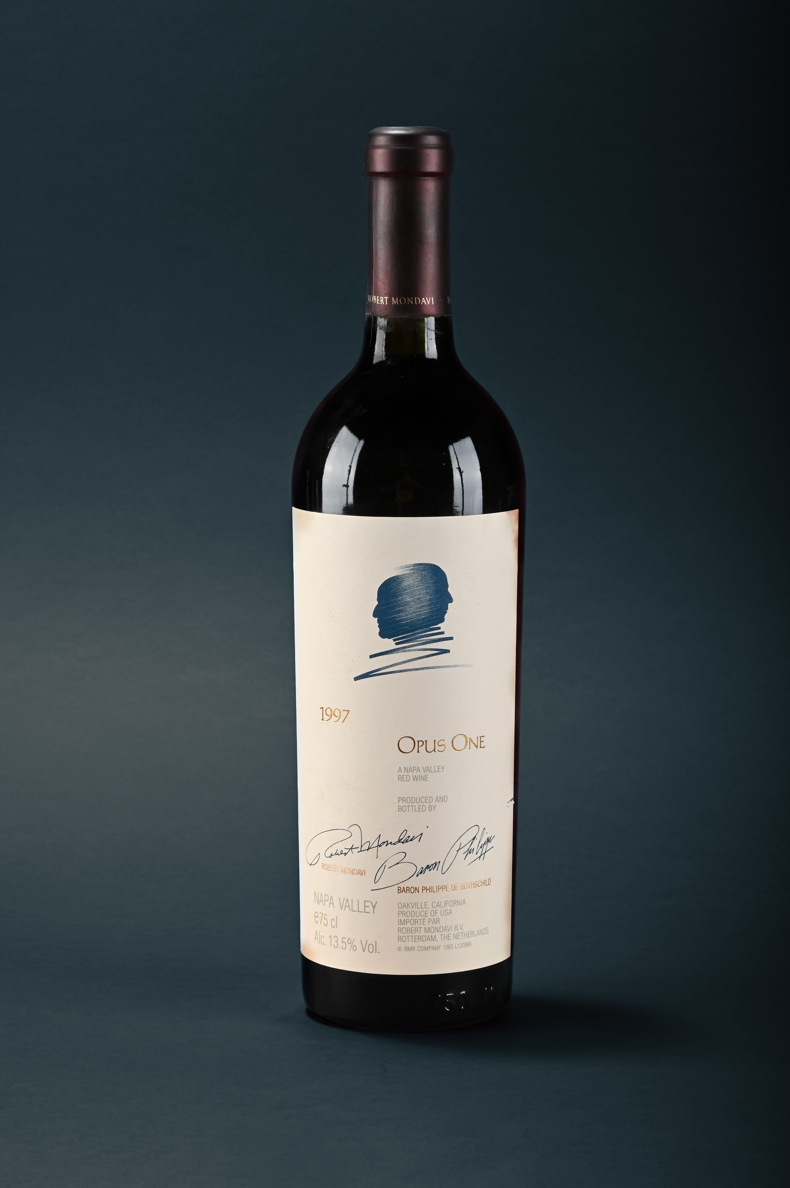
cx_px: 395
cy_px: 594
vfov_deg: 17.1
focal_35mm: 120
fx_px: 3955
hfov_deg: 11.4
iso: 125
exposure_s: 1/200
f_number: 22
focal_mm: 120
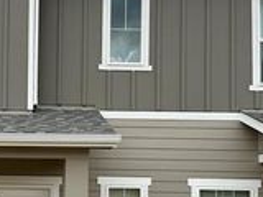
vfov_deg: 19.6
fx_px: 570
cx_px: 33
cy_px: 137
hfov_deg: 25.3
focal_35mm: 75
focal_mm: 6.76
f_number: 1.78
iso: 100
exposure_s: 1/2703
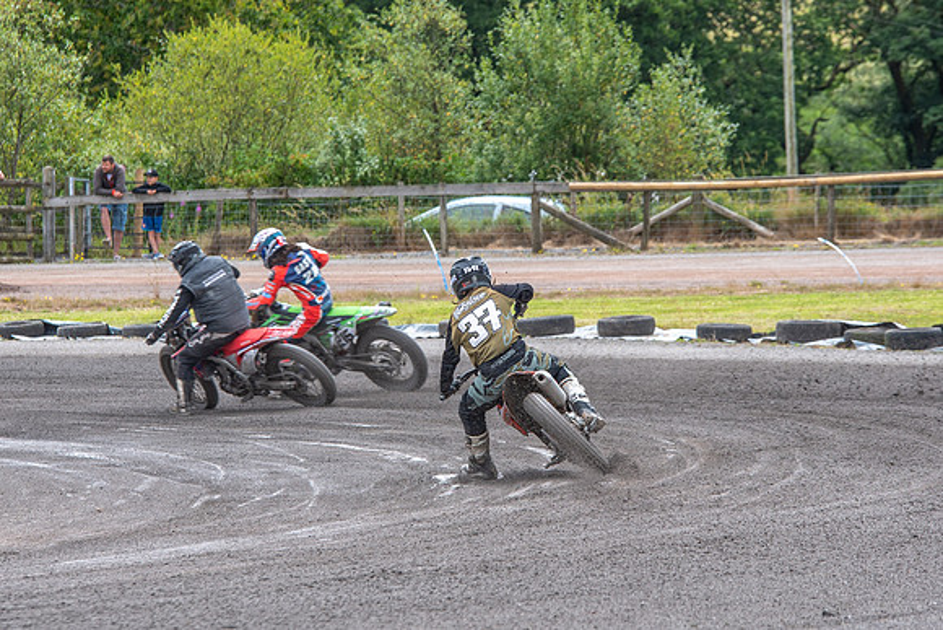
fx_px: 8709
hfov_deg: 6.2
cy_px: 315
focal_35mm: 332
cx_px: 496
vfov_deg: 4.1
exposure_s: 1/250
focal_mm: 200
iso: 160
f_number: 8
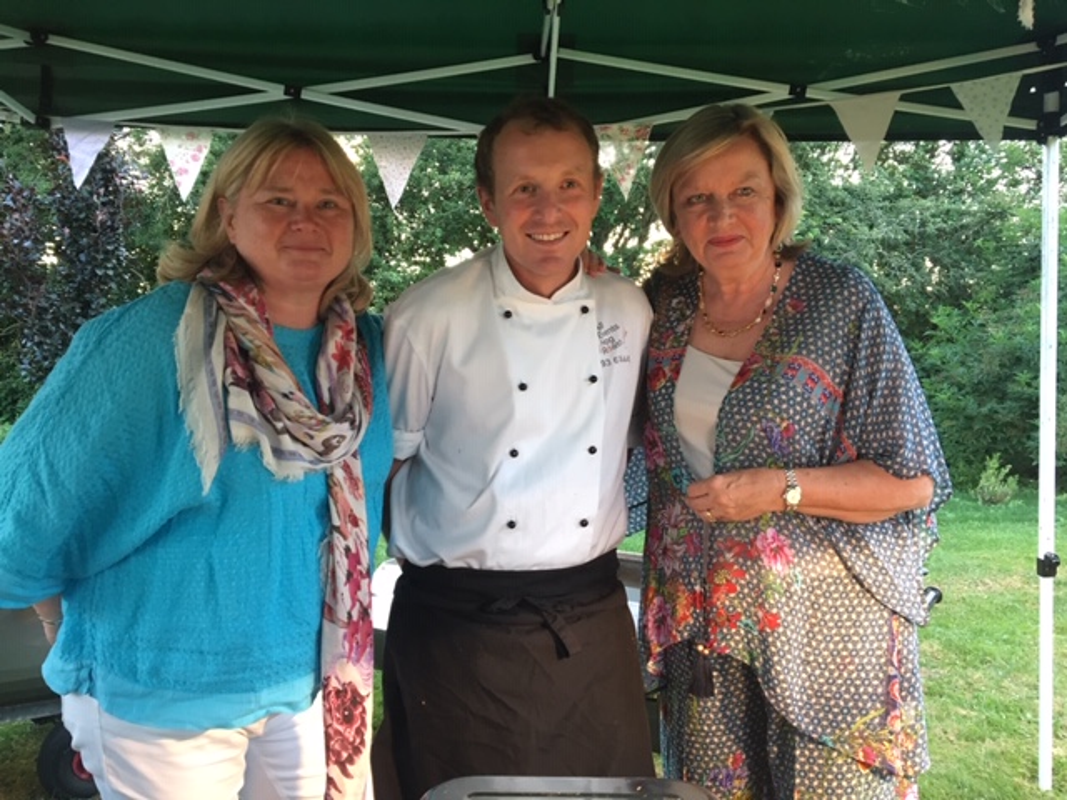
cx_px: 534
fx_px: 894
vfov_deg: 48.2
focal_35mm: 29
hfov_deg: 61.7
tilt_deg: -2.2
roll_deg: +0.4
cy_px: 400
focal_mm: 4.15
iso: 125
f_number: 2.2
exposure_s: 1/33
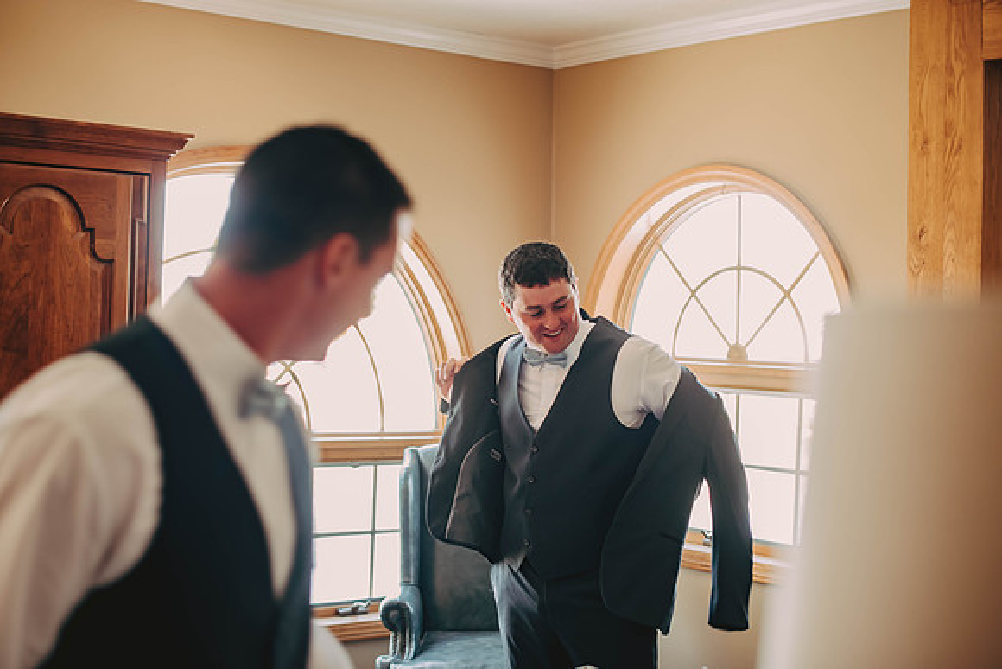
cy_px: 334
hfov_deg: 39.6
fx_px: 1392
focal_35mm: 50
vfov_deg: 27.0
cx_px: 501
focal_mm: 50
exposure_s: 1/125
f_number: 2
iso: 640
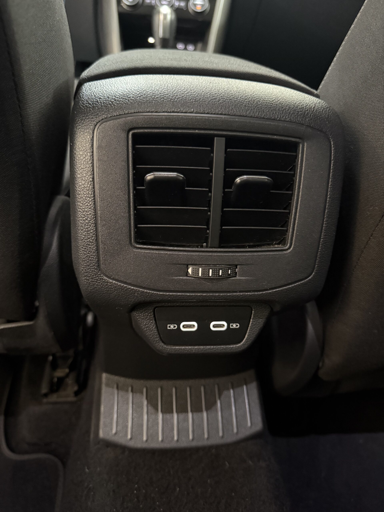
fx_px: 355
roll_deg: -6.6
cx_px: 192
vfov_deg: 71.6
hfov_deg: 56.8
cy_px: 256
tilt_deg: -33.5
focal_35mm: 24
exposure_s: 1/25
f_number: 1.78
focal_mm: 6.76
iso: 1600
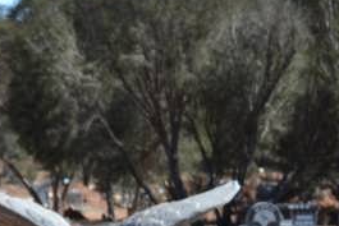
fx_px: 2044
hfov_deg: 8.8
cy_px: 397
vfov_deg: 6.2
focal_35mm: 217
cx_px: -418
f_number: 5.6
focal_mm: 32
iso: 100
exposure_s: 1/125
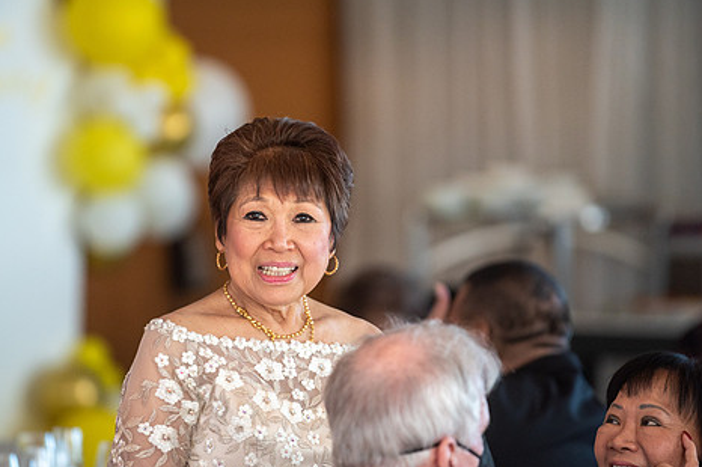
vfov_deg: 5.5
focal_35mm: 249
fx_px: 4852
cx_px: 315
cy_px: 246
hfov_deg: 8.3
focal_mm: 200
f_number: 2.8
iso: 800
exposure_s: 1/640
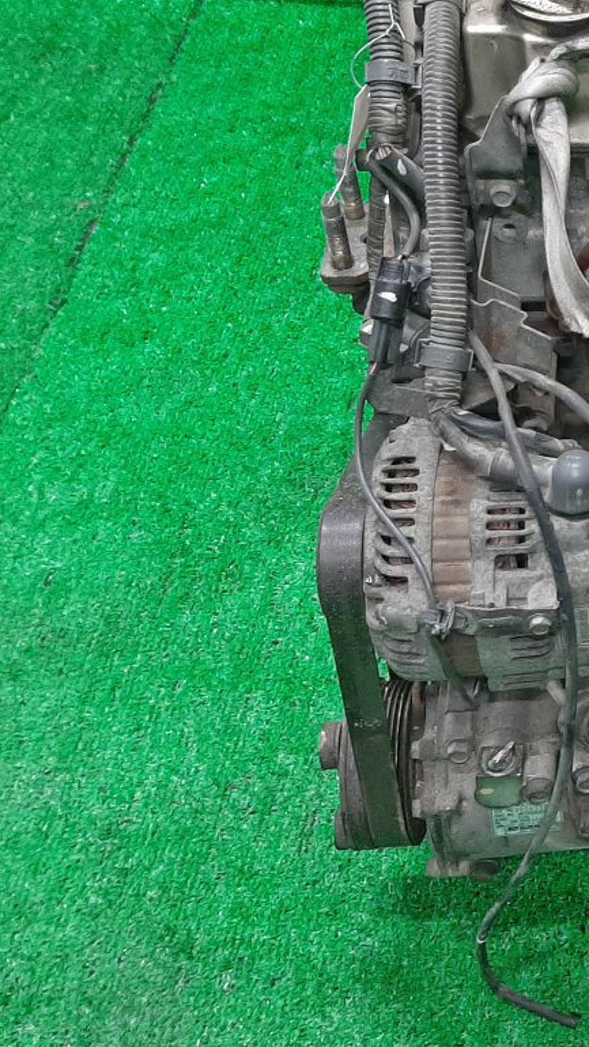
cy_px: 343
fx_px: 1472
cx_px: 920
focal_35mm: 53
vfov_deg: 38.7
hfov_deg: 19.3
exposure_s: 1/50
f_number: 1.7
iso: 167
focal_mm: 3.93
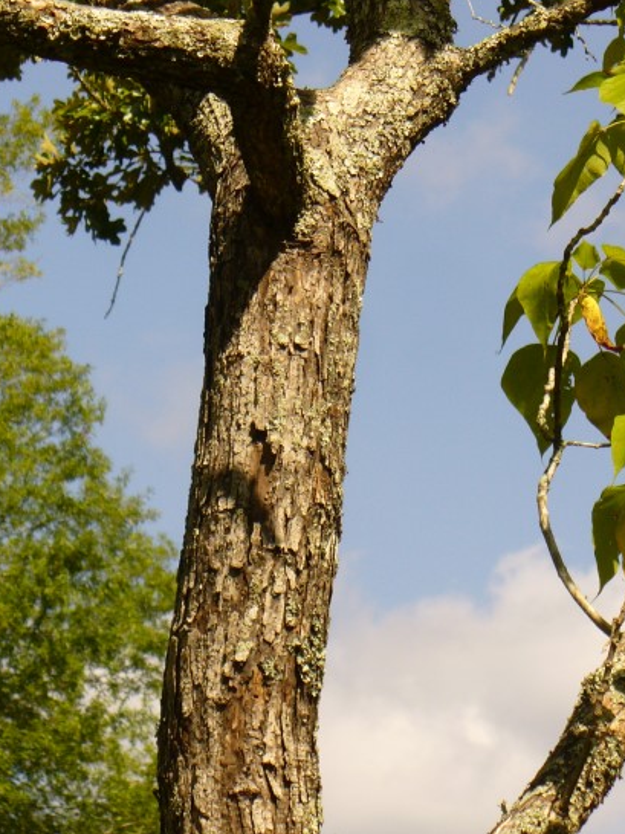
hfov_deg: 8.6
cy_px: 228
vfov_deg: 11.4
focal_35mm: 173
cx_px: 293
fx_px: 4168
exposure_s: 1/800
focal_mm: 19.4
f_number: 3.7
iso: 80
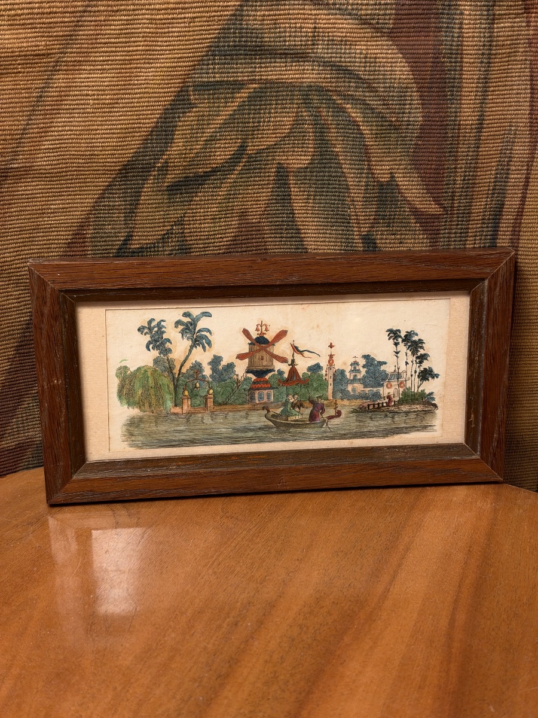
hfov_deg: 30.3
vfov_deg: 39.7
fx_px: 995
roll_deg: -1.7
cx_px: 269
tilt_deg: -28.6
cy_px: 359
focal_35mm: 48
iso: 125
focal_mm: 6.93
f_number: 1.48
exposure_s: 1/50
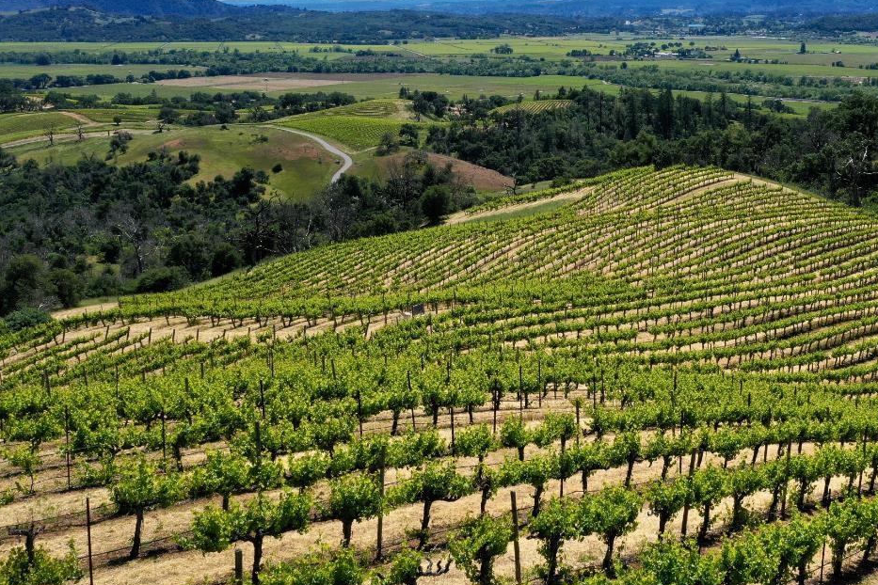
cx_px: 629
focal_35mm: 45
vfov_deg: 29.8
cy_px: 239
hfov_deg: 42.6
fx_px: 1097
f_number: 6.3
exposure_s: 1/500
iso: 100
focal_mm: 10.26
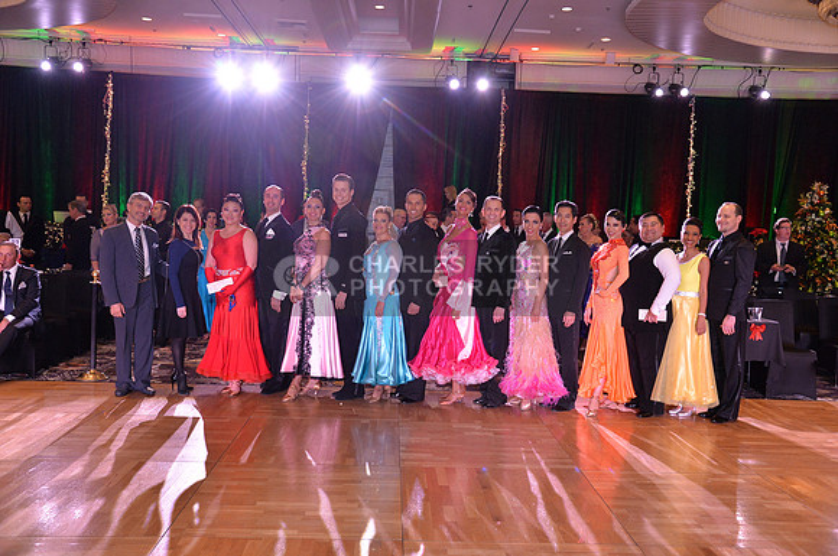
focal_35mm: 34
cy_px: 278
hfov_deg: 55.9
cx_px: 419
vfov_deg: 38.8
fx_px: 790
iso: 2500
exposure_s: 1/250
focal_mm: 34
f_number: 5
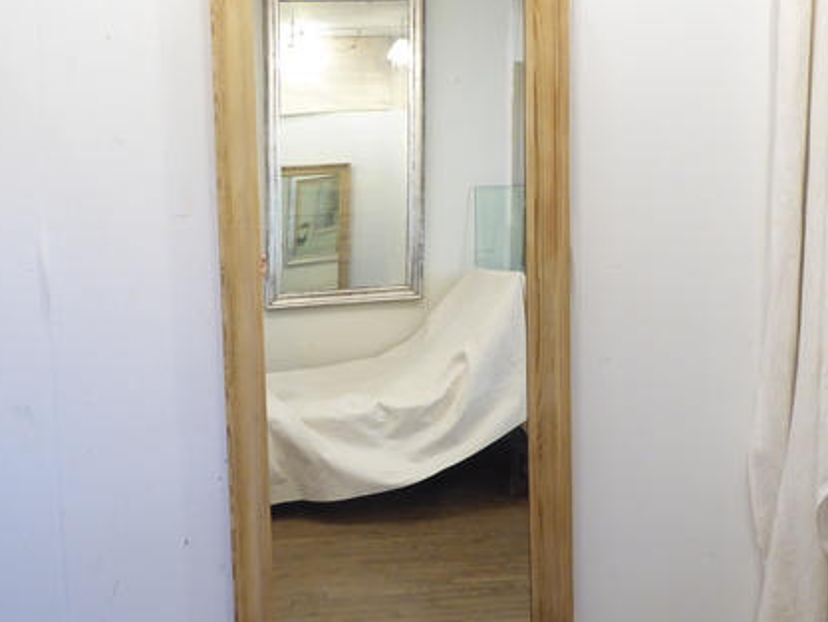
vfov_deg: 39.7
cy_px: 328
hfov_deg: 51.2
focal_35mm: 36
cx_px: 359
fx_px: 861
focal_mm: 4.3
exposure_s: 1/30
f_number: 3.3
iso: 400
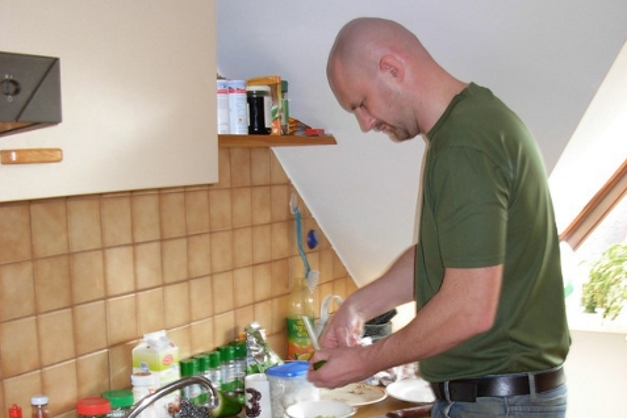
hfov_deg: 37.5
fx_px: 923
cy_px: 331
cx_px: 314
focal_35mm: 53
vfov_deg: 25.1
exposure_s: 1/22.6
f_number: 2.9
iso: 79
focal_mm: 6.3
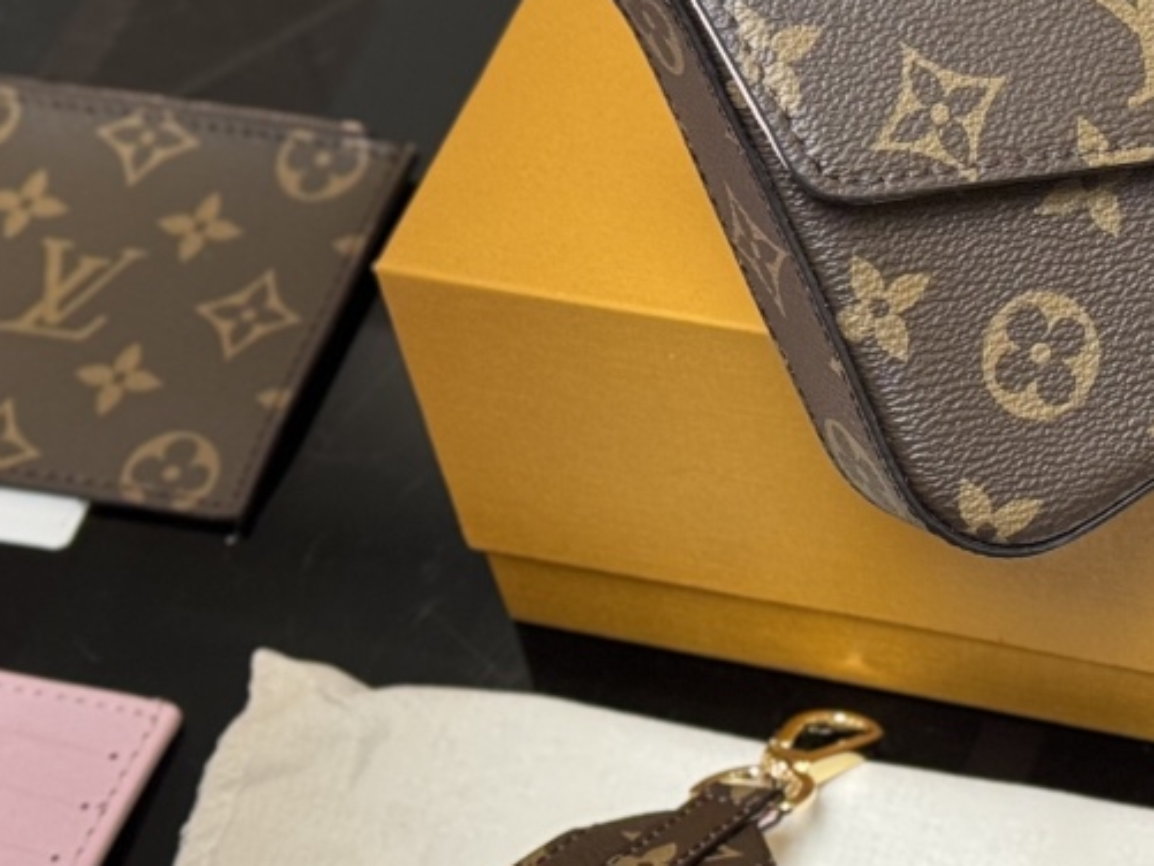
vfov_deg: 10.6
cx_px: 1218
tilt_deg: -44.4
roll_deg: +8.8
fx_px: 4602
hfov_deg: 14.0
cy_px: -88
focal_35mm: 138
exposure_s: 1/60
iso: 200
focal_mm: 6.76
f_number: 1.78
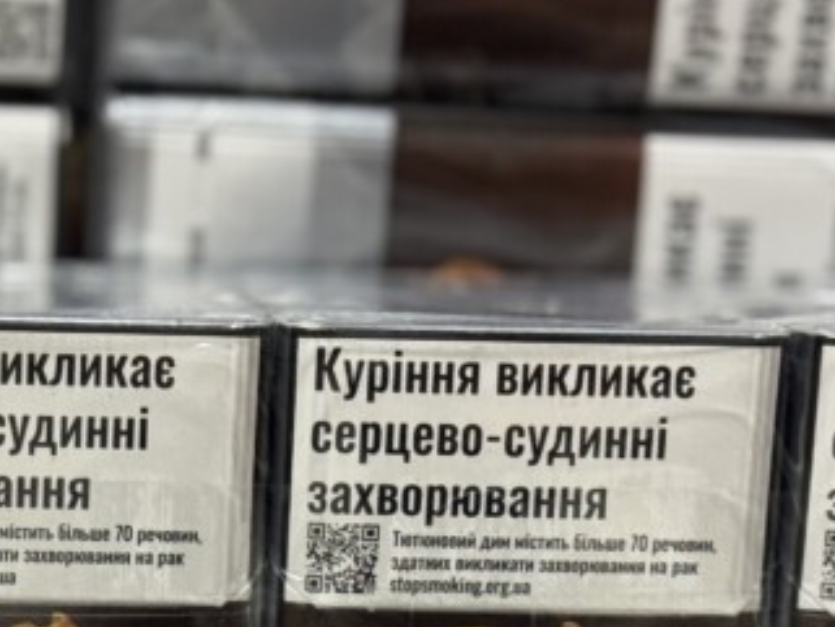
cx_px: 3
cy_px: 835
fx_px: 3692
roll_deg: +0.5
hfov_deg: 12.7
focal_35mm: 153
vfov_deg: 9.5
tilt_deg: -13.6
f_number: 1.78
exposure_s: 1/50
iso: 200
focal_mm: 6.76
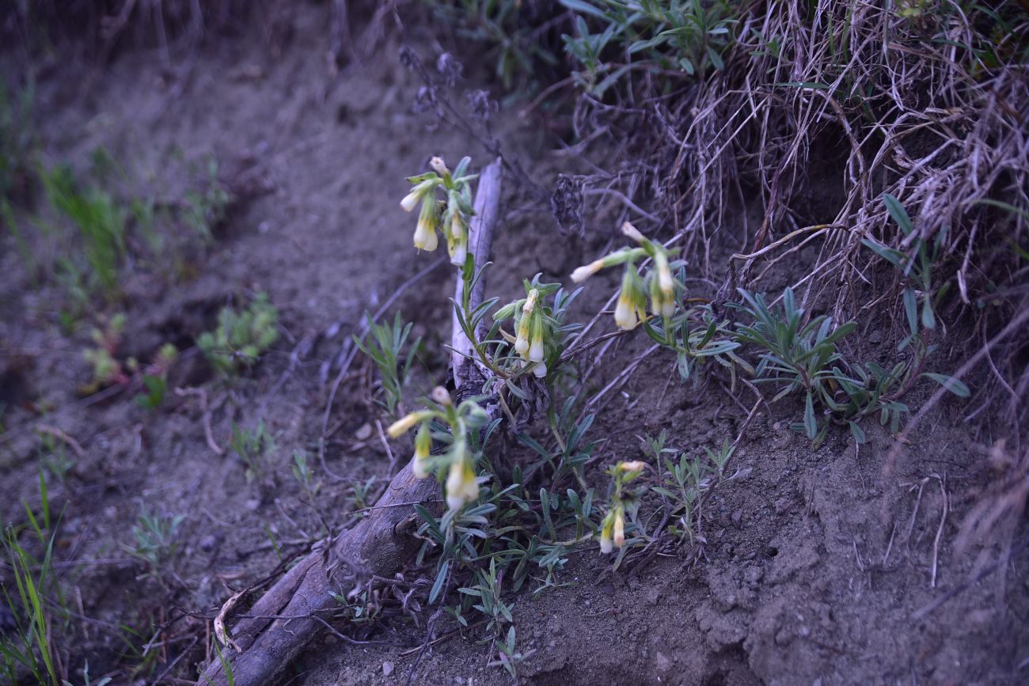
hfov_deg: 39.6
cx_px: 514
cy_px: 343
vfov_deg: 27.0
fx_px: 1429
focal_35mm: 50
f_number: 3.5
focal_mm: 50
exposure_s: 1/125
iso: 400
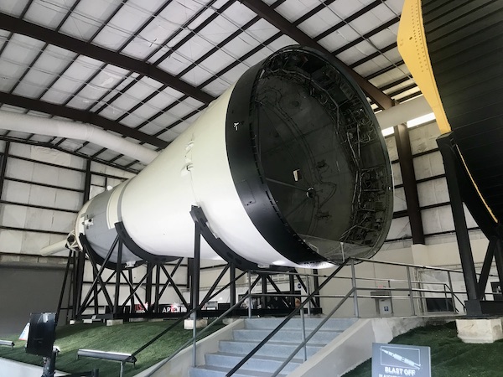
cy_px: 188
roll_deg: +1.4
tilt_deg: +16.4
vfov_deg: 49.7
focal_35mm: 28
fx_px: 407
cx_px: 252
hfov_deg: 63.4
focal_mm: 3.99
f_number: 1.8
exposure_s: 1/20
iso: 40
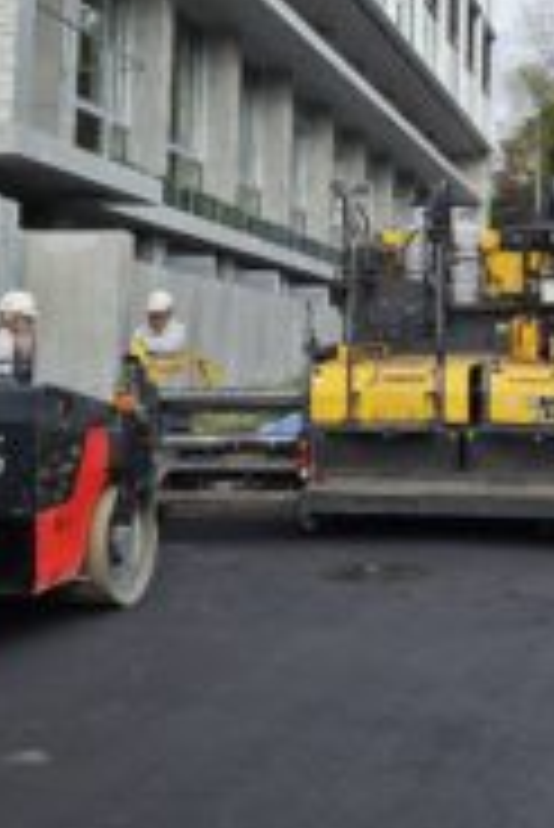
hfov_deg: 20.9
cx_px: 383
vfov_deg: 30.4
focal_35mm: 65
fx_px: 1497
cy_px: 198
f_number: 1.8
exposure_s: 1/1941
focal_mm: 5
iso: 50
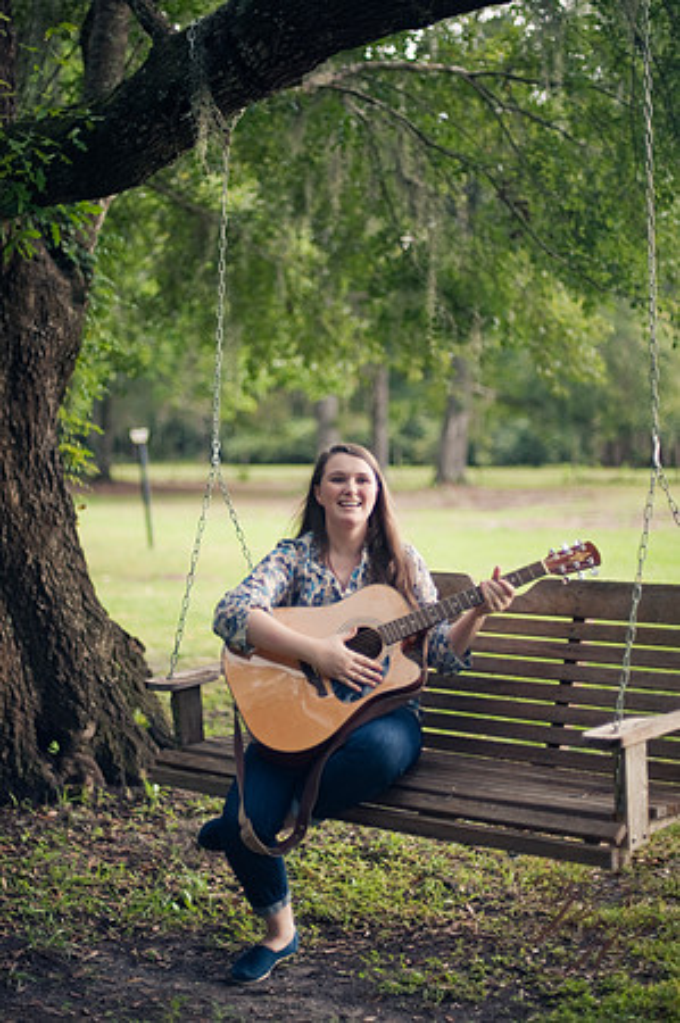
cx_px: 340
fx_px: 1420
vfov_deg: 39.6
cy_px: 512
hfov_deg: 26.9
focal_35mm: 50
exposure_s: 1/250
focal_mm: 50
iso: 200
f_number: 1.4
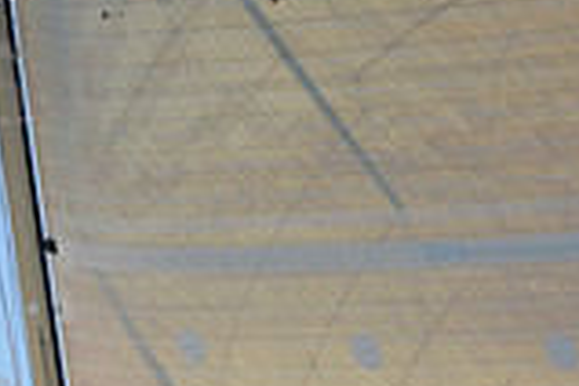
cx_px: 397
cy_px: 588
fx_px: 4101
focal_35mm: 255
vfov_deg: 5.3
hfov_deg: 8.1
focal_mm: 70
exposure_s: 1/1000
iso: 200
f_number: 4.5
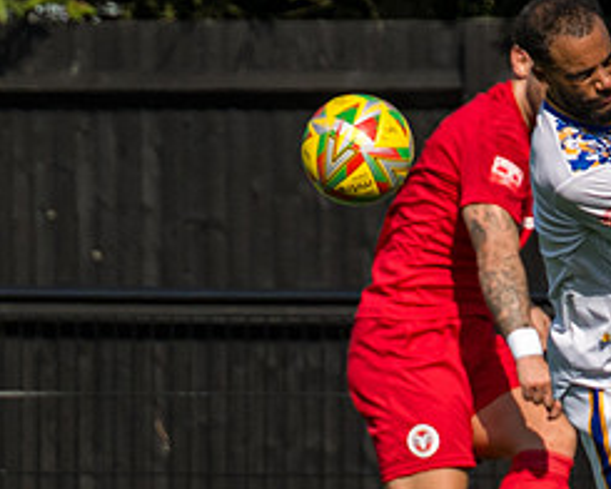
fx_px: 22875
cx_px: 995
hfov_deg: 1.5
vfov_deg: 1.2
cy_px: 578
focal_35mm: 1265
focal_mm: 175
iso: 200
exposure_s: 1/2500
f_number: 4.5
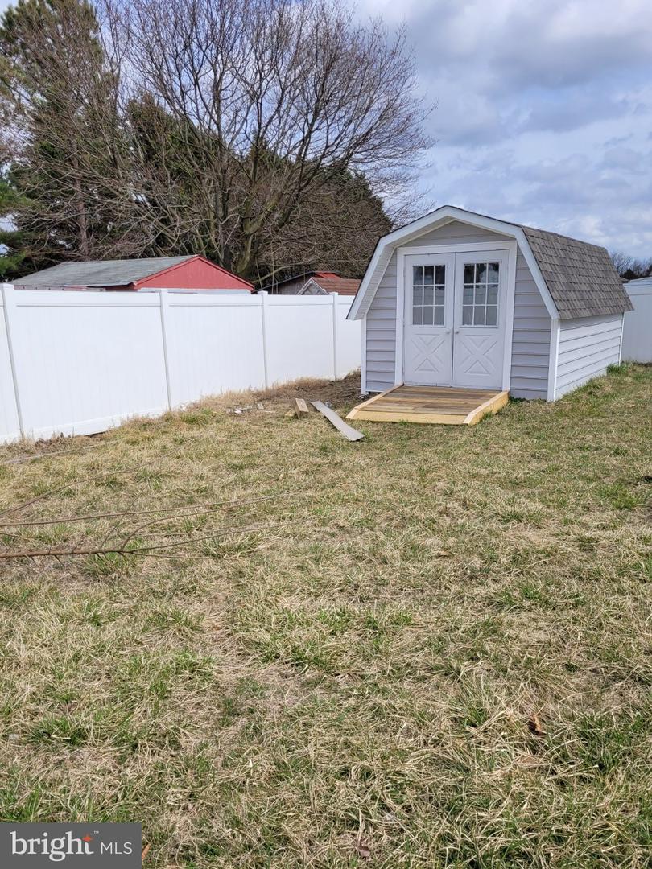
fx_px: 653
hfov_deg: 53.1
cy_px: 434
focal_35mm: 26
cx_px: 326
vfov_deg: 67.3
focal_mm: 5.4
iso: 40
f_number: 1.8
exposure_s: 1/2953
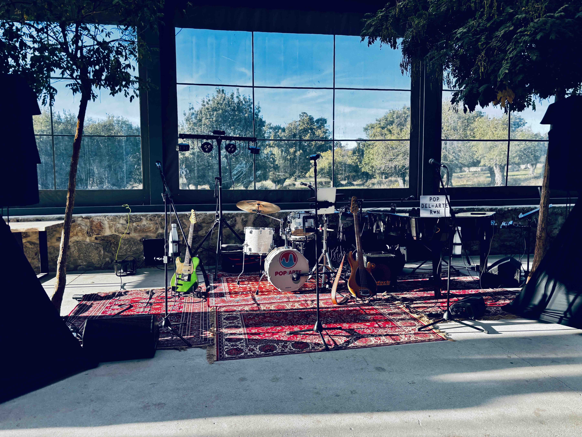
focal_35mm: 26
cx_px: 291
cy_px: 218
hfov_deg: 67.3
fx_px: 437
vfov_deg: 53.1
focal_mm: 5.96
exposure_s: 1/630
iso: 50
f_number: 1.6
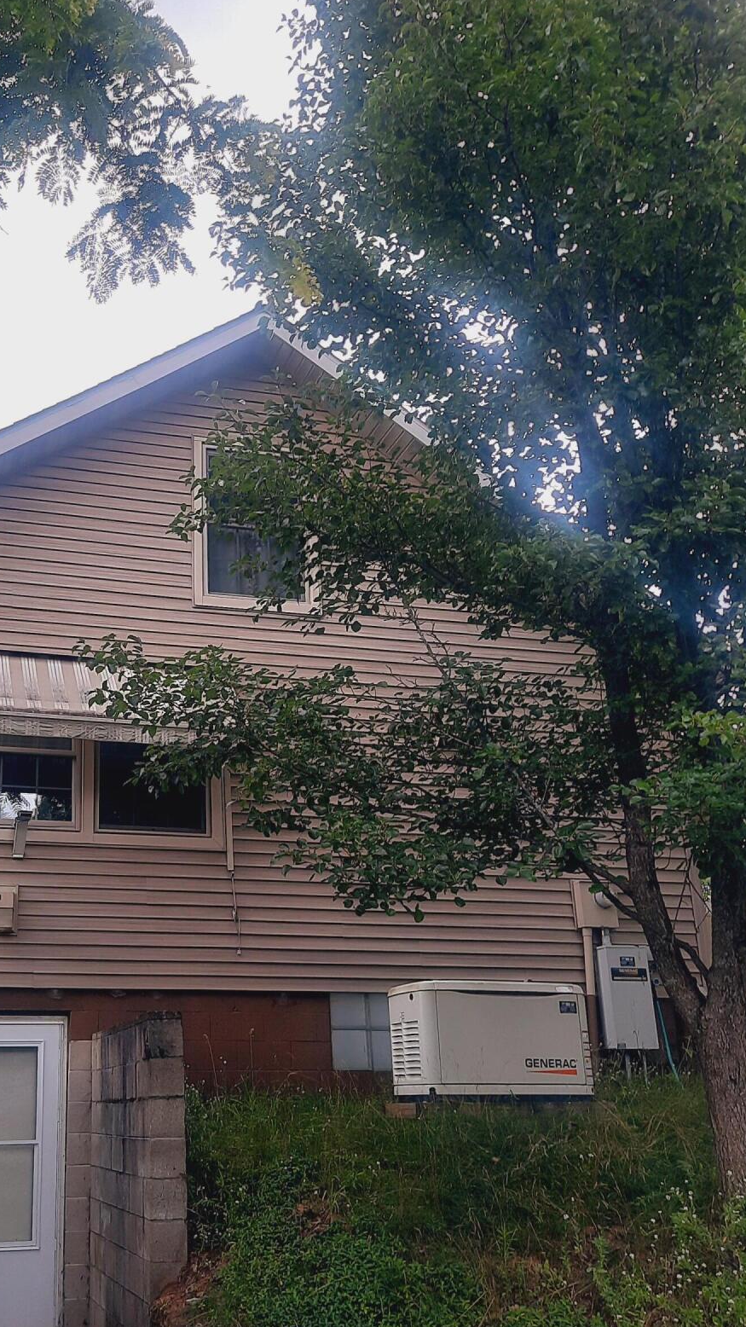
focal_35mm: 35
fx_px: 1231
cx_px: 193
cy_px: 725
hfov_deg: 33.1
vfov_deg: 56.5
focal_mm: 4.6
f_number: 2
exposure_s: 1/120
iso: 50
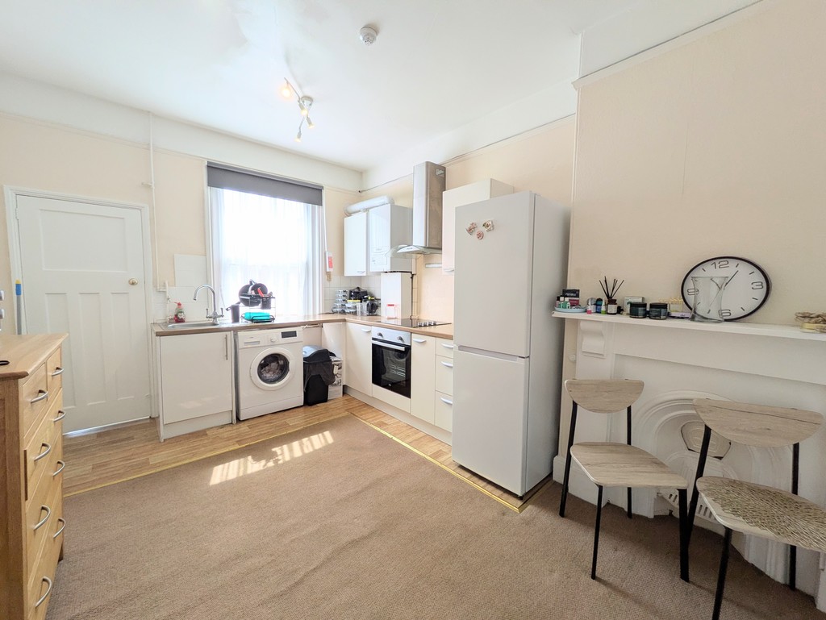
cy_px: 310
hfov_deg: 102.0
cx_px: 413
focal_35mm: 14
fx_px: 334
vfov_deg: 85.7
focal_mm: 1.83
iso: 60
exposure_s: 1/187
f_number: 2.2
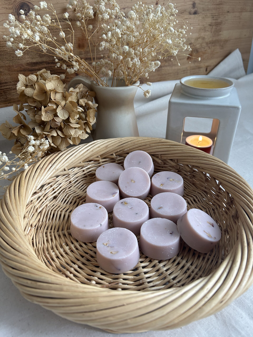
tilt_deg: -34.0
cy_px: 168
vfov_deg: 67.3
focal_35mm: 26
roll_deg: +0.9
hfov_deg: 53.1
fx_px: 253
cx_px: 126
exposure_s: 1/103
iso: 125
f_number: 1.5
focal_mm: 5.7
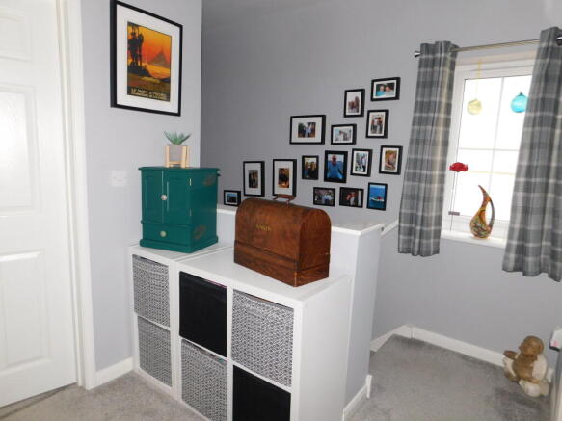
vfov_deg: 58.9
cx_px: 281
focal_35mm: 23
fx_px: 373
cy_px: 210
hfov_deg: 73.9
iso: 200
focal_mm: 4
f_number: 3
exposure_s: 1/30
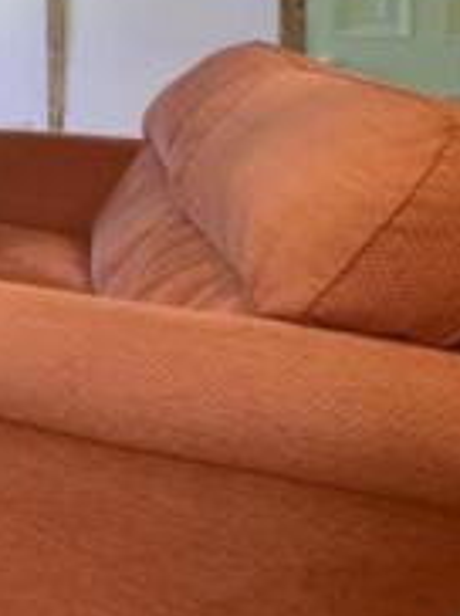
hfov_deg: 15.3
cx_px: -639
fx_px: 924
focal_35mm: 52
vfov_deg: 33.4
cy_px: -15
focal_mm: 10
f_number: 11
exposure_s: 1/10
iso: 400
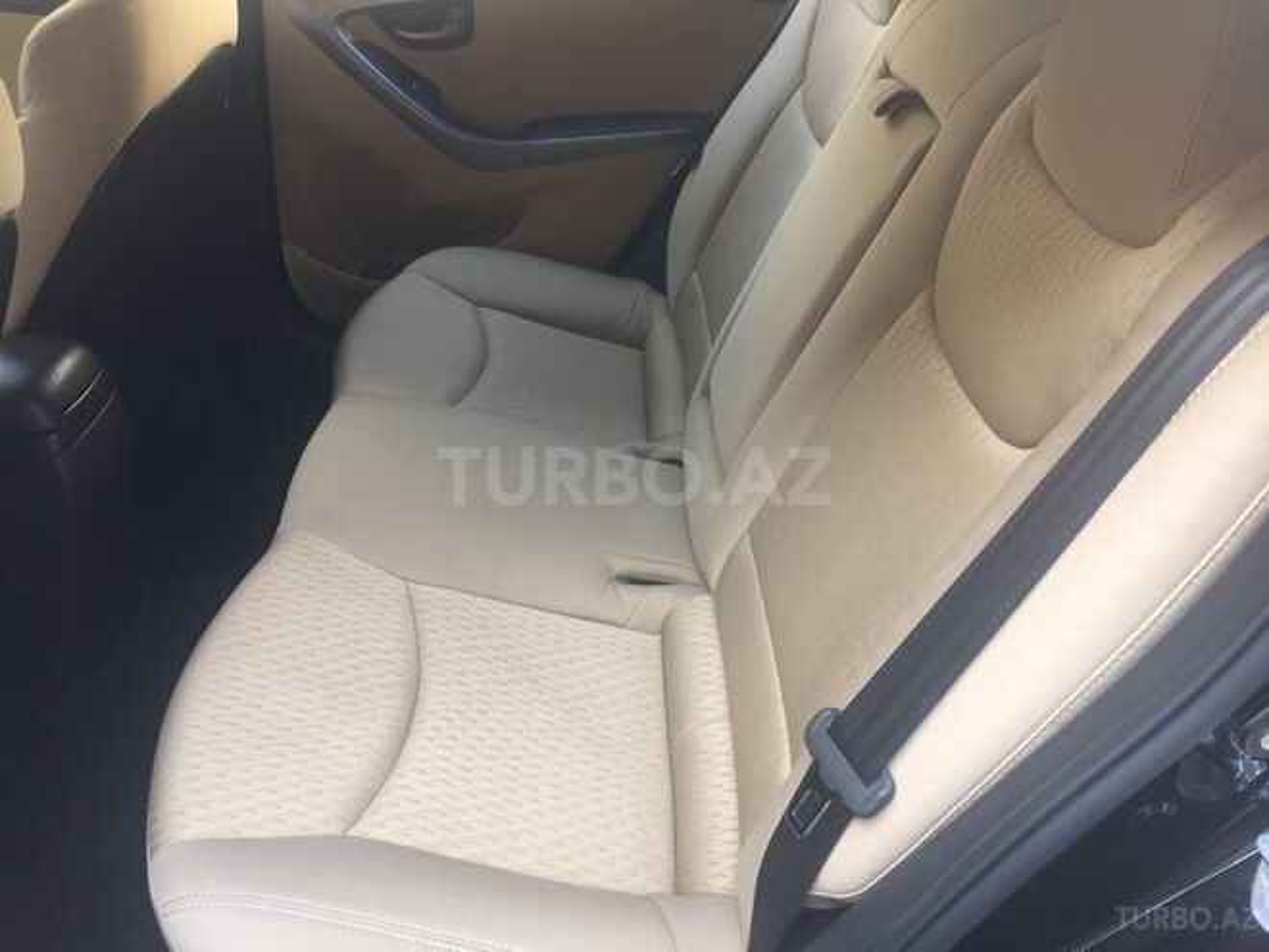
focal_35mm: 29
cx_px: 634
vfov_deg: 48.2
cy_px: 476
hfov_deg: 61.7
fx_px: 1063
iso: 32
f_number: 2.2
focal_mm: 4.15
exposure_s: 1/50
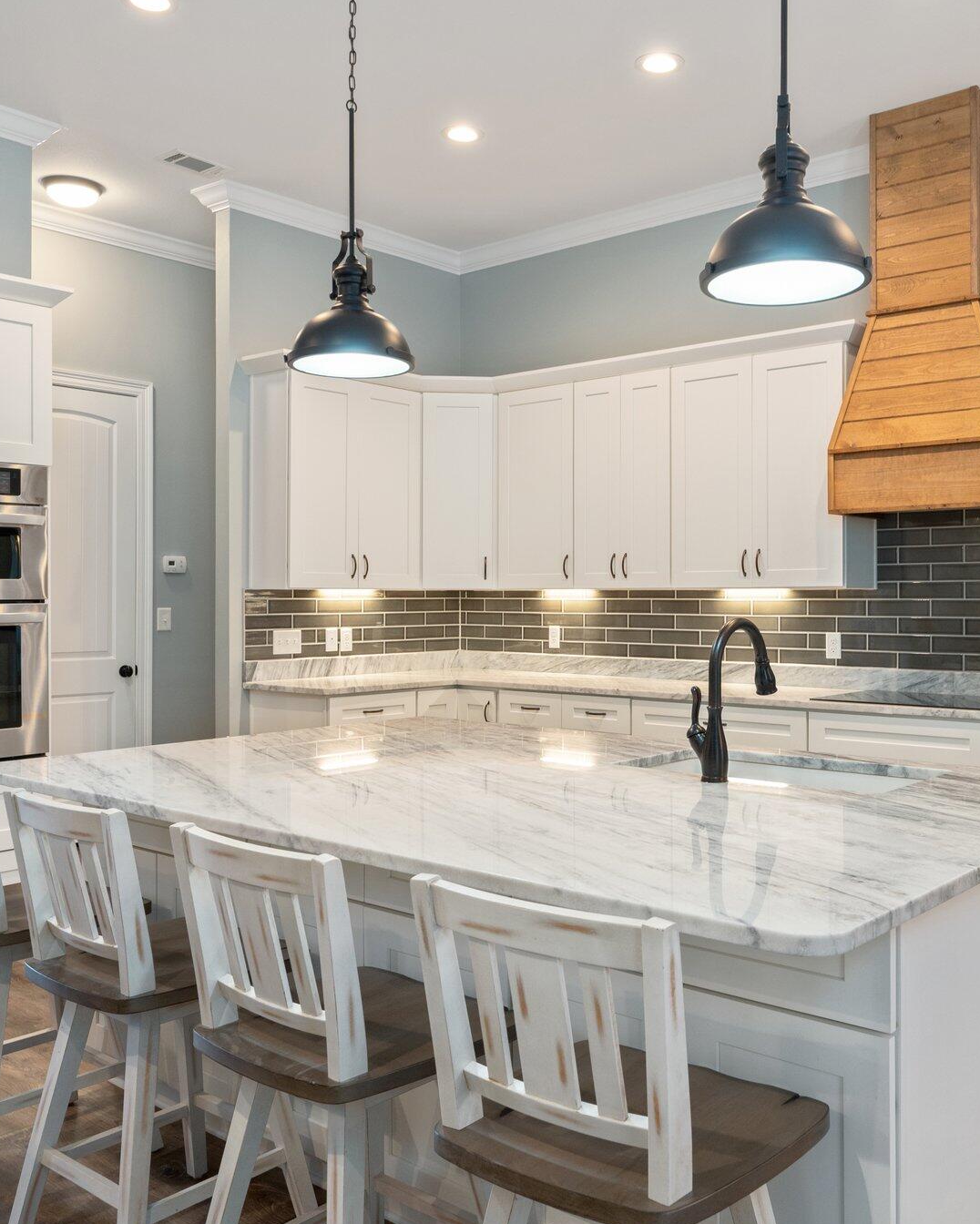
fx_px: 1113
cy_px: 617
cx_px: 612
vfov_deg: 57.6
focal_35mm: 31
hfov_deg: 47.1
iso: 640
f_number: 8
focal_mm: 21.5
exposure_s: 1/6
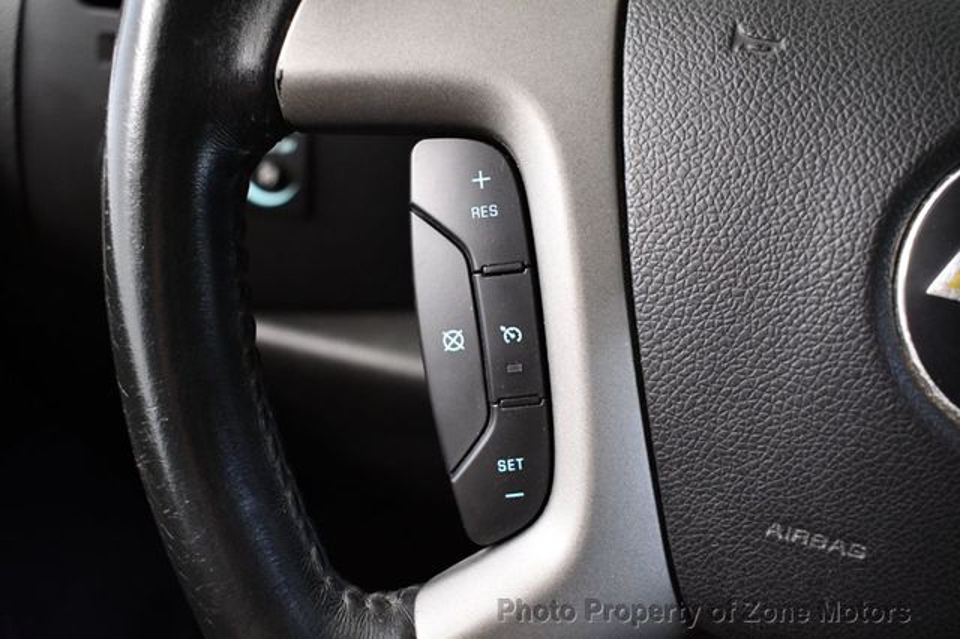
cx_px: 480
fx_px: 906
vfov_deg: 38.8
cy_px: 320
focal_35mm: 34
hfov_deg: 55.8
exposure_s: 1/60
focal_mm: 23
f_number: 3.8
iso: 4000
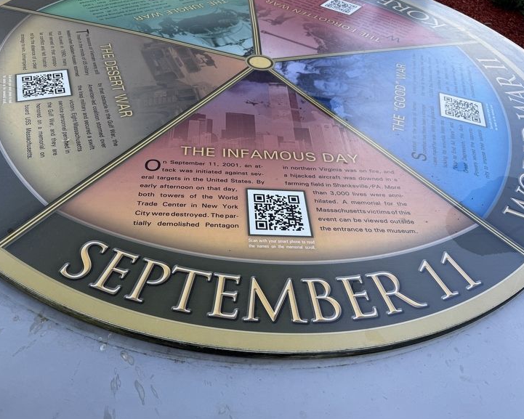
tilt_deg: -45.2
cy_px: 210
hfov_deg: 66.0
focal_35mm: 26
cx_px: 249
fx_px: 403
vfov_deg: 54.9
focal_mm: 6.76
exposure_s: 1/742
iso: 80
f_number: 1.78
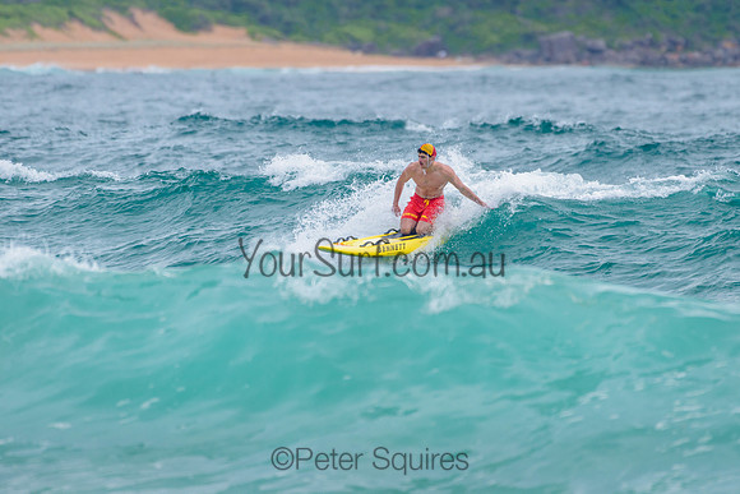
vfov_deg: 2.2
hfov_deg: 3.4
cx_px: 433
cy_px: 191
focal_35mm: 613
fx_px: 12594
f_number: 5.6
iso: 250
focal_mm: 500
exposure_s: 1/2000
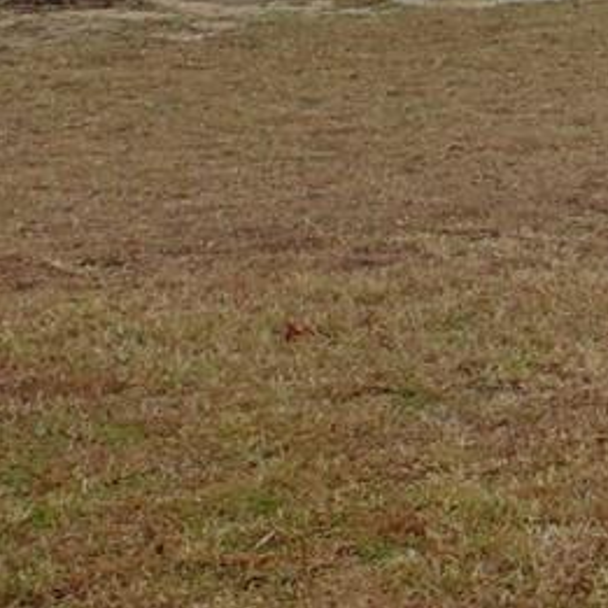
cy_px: 107
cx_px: 1039
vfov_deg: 14.6
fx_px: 2365
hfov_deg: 13.4
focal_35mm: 119
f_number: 3.1
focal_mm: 4
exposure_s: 1/400
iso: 80
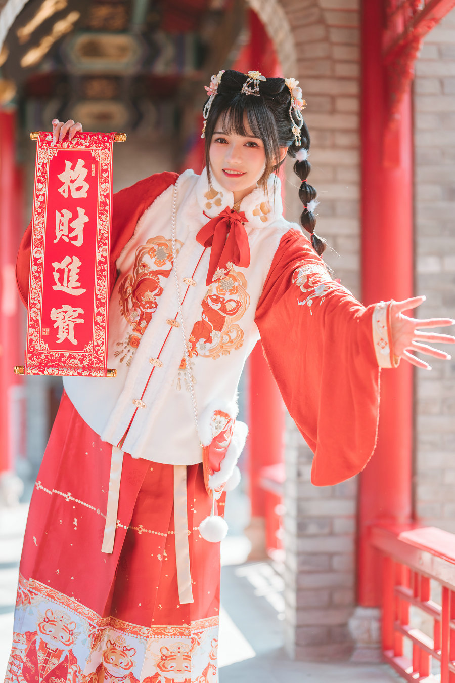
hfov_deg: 16.1
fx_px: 1611
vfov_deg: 23.9
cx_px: 228
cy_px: 342
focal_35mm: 85
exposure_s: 1/320
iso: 100
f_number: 2
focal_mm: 85
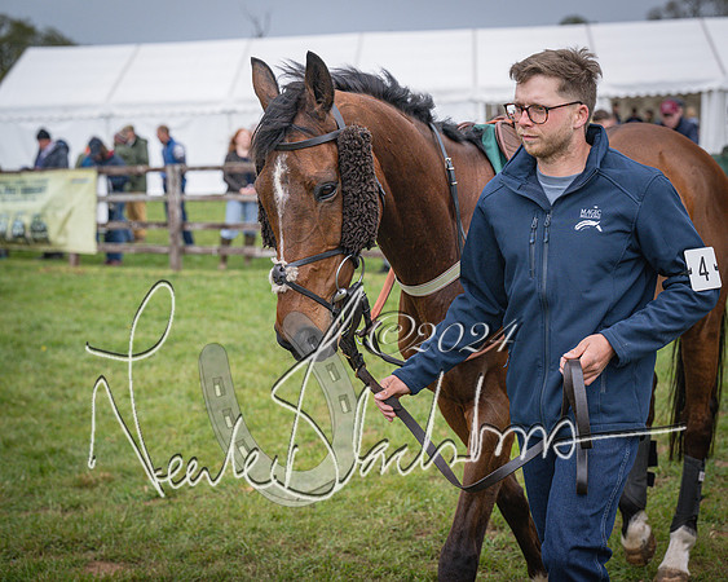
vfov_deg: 19.4
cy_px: 291
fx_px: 1698
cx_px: 437
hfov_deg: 24.2
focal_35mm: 79
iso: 800
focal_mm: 70
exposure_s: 1/4000
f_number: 4.5
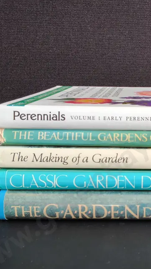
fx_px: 335
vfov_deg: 43.7
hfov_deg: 24.5
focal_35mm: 47
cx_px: 144
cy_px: 146
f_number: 2
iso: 64
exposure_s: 1/100
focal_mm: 2.87
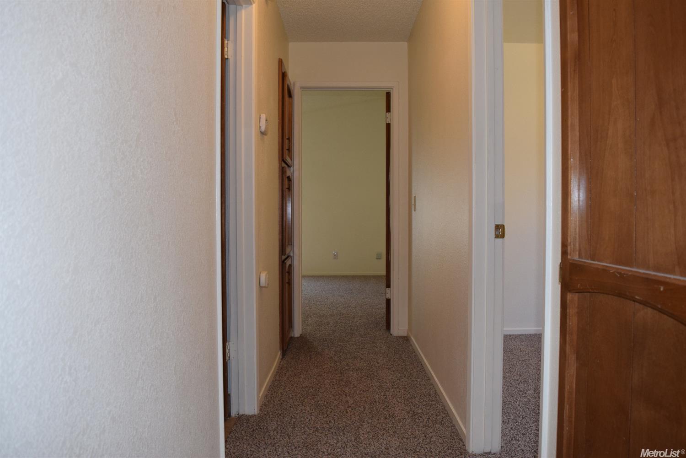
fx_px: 515
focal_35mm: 27
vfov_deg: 48.0
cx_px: 343
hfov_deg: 67.4
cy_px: 229
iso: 800
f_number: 5
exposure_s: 1/100
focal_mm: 18
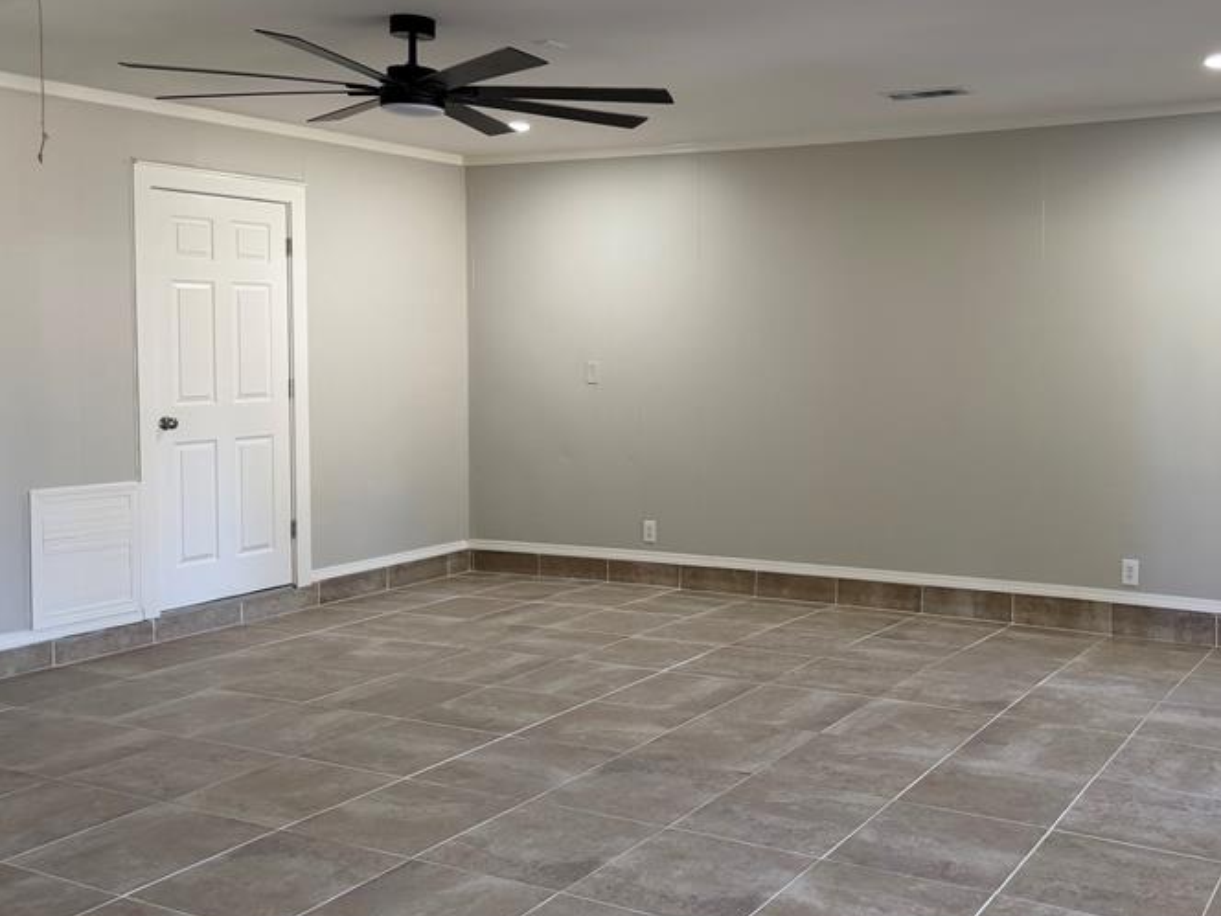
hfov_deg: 49.1
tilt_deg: -2.0
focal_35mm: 37
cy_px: 377
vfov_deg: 38.5
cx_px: 839
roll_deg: -0.2
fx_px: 1305
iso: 160
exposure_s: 1/121
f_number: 1.78
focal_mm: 6.76
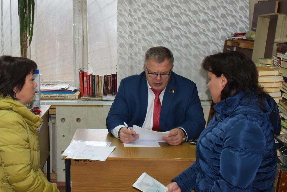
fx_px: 327
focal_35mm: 41
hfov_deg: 47.3
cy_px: 94
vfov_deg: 32.7
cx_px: 126
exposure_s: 1/100
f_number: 5
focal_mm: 24
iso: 800
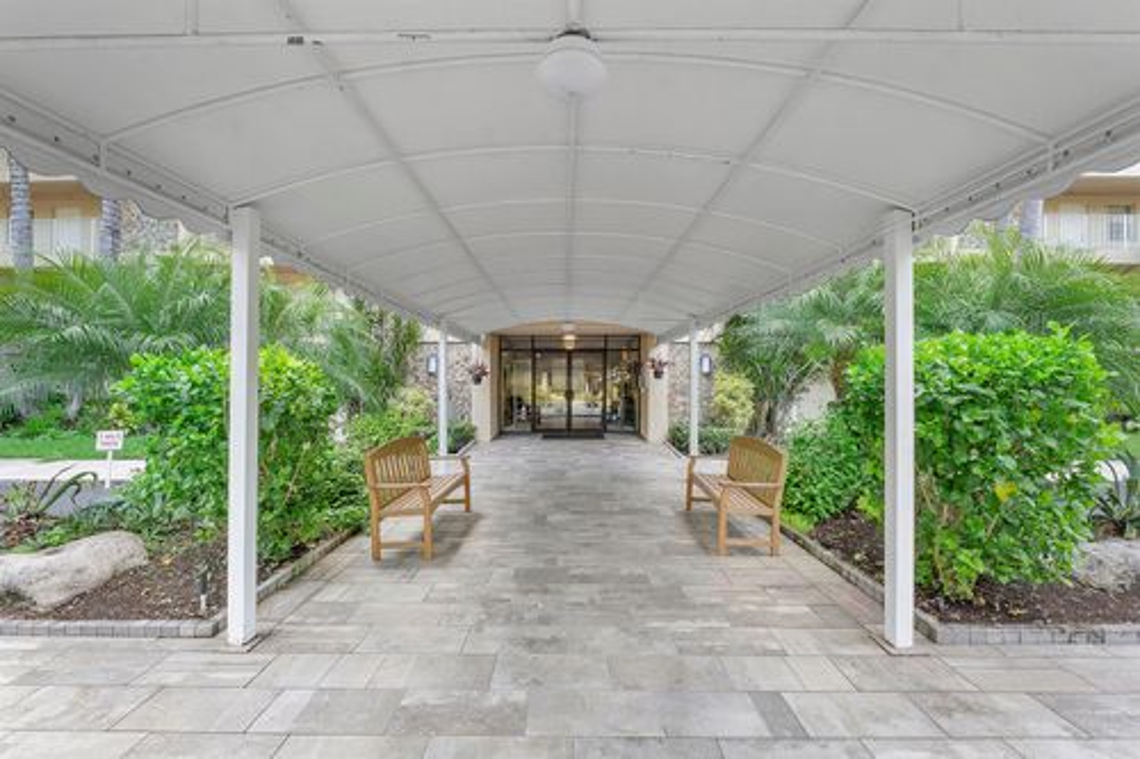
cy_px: 380
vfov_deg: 77.3
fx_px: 475
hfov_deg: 100.4
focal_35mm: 15
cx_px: 570
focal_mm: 10
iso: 100
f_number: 11
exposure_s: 1/5
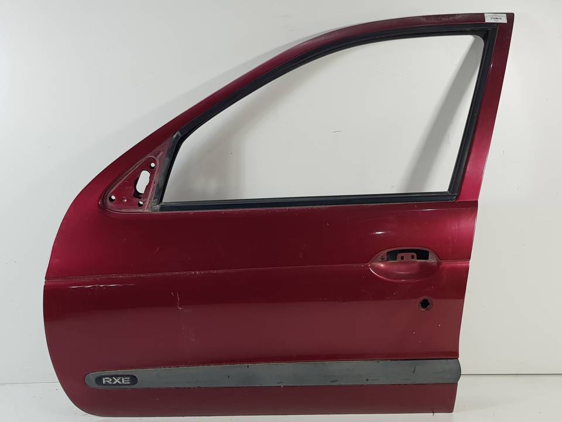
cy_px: 211
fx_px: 422
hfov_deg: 67.3
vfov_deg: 53.1
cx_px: 281
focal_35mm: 26
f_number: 1.7
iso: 64
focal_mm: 4.2
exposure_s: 1/100
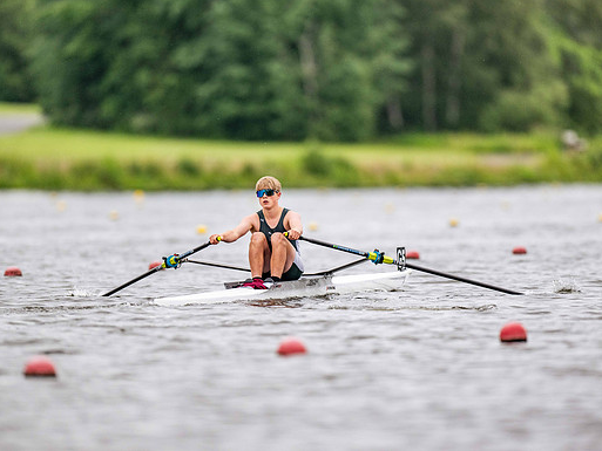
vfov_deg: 2.3
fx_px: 11341
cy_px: 226
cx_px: 291
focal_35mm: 652
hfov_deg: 3.0
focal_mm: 600
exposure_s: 1/2500
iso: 1000
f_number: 4
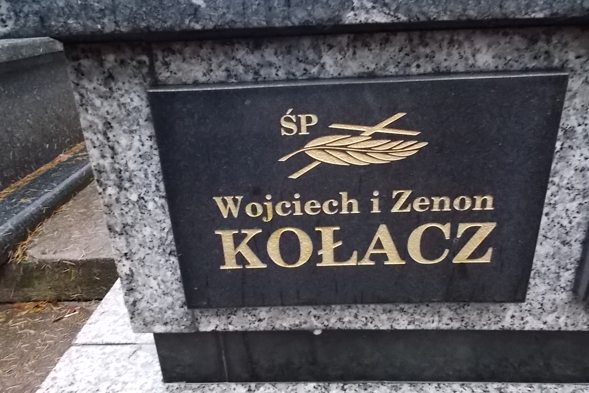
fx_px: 458
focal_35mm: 28
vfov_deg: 46.3
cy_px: 225
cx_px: 299
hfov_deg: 65.5
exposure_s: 1/80
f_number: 3.2
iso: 400
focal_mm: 4.6
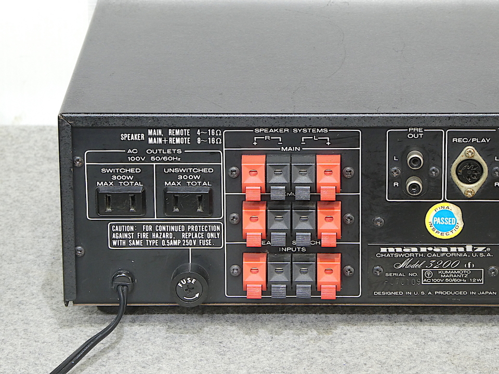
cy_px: 187
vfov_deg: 9.3
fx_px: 2306
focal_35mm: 160
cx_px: 250
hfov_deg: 12.3
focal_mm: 28.7
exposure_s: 1/4
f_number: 5.5
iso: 200
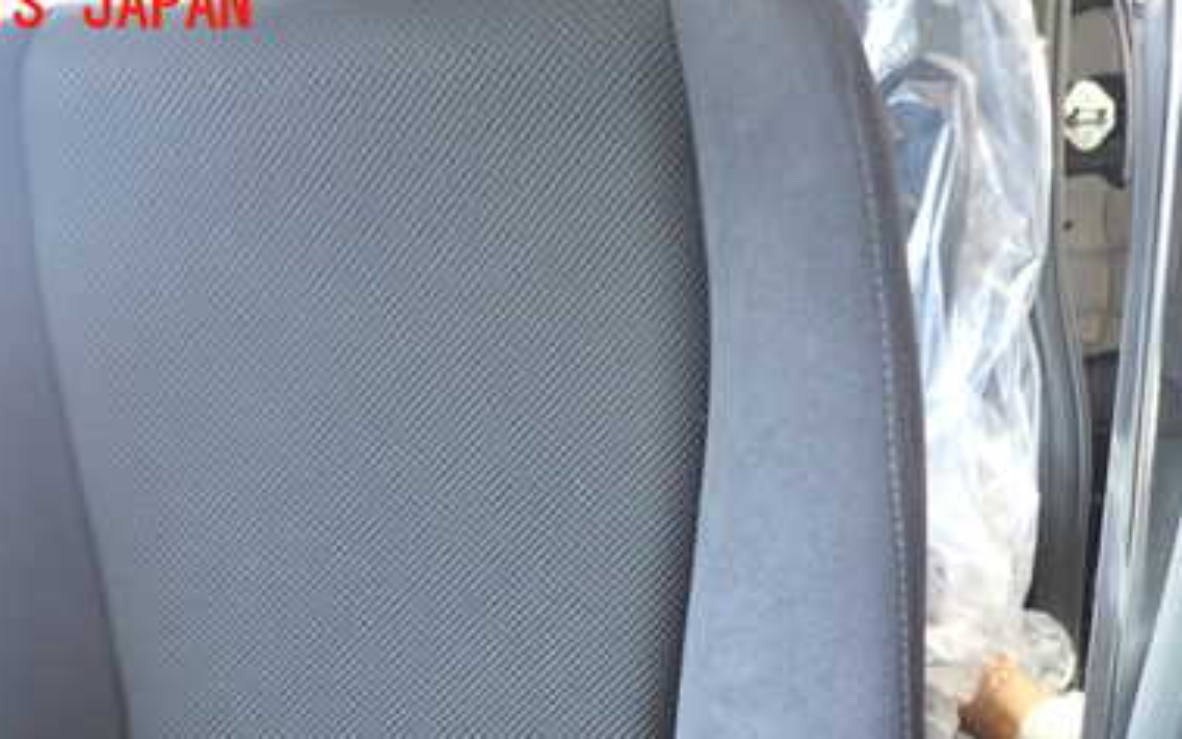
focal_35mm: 42
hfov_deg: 47.2
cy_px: 670
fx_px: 1353
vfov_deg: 29.3
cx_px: 621
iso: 250
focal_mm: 4.5
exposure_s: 1/30
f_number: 2
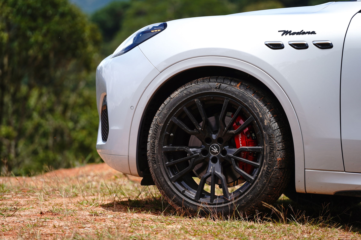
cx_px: 180
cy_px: 120
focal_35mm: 174
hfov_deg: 11.8
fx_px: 1745
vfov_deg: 7.9
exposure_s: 1/800
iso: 100
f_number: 4
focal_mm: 174
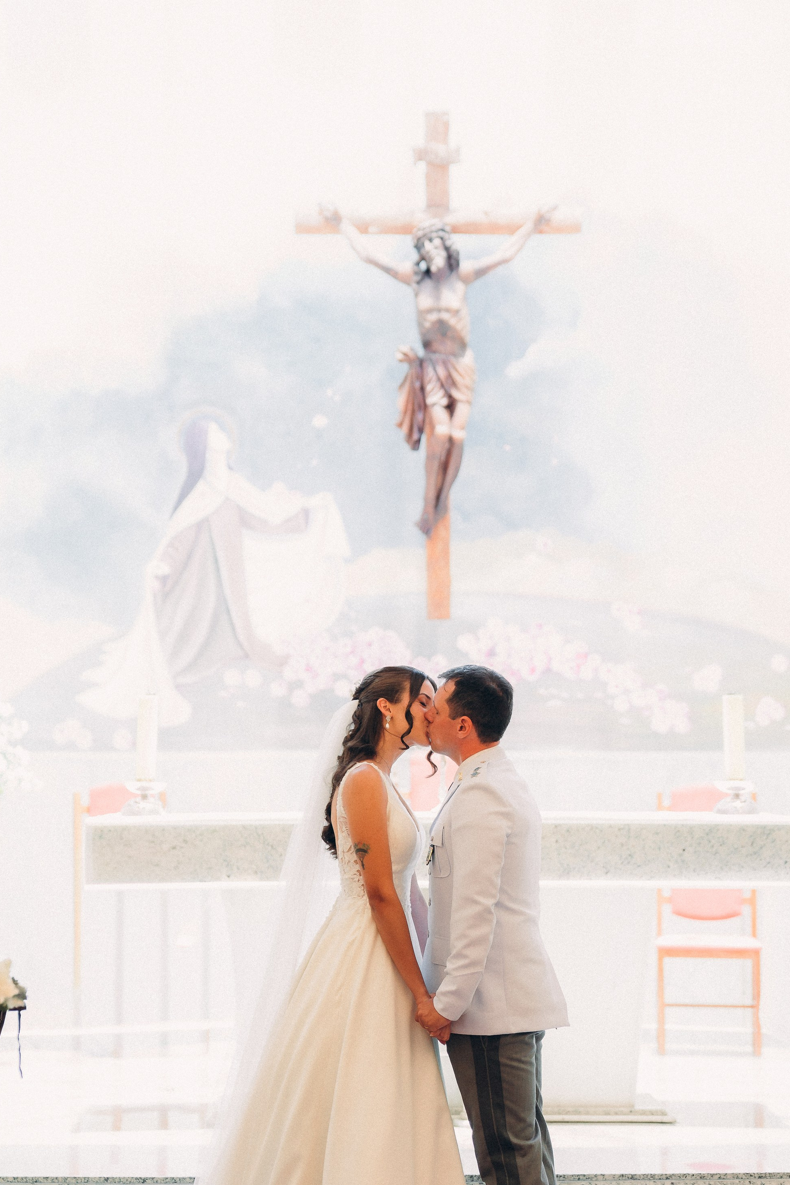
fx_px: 4510
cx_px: 444
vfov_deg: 15.0
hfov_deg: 10.0
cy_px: 705
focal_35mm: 137
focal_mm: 98
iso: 500
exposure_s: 1/400
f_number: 2.8
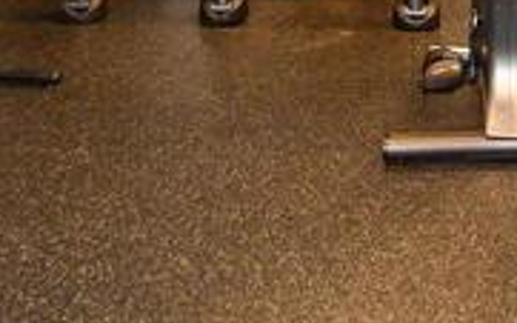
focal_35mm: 104
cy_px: 1
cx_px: 363
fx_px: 1465
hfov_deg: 19.9
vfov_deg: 12.4
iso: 800
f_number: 4
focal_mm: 12
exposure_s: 1/60
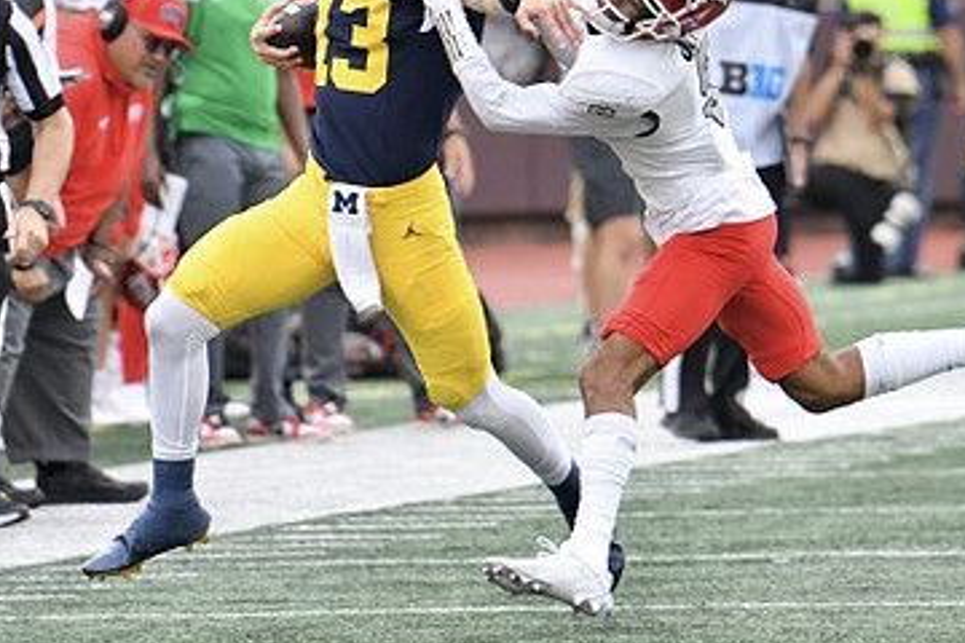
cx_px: 469
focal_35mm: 846
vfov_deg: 1.6
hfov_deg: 2.4
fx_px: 22676
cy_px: 161
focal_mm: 350
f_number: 5.6
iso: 2500
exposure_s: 1/1000
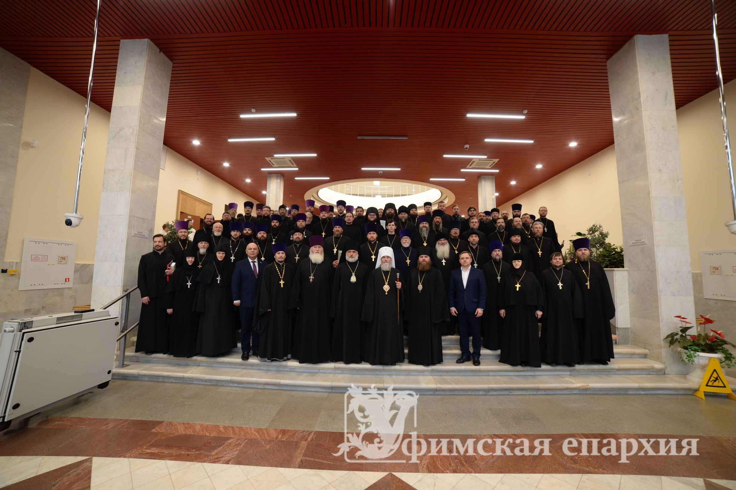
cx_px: 368
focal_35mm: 14
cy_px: 245
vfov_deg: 81.1
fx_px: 286
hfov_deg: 104.3
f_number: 4
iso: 900
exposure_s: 1/60
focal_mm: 14
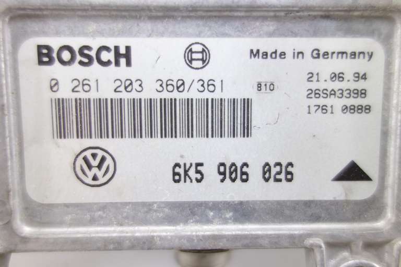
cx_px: 200
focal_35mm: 28
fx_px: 312
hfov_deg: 65.5
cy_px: 134
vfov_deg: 46.4
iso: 125
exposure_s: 1/60
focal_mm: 10.4
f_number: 1.8
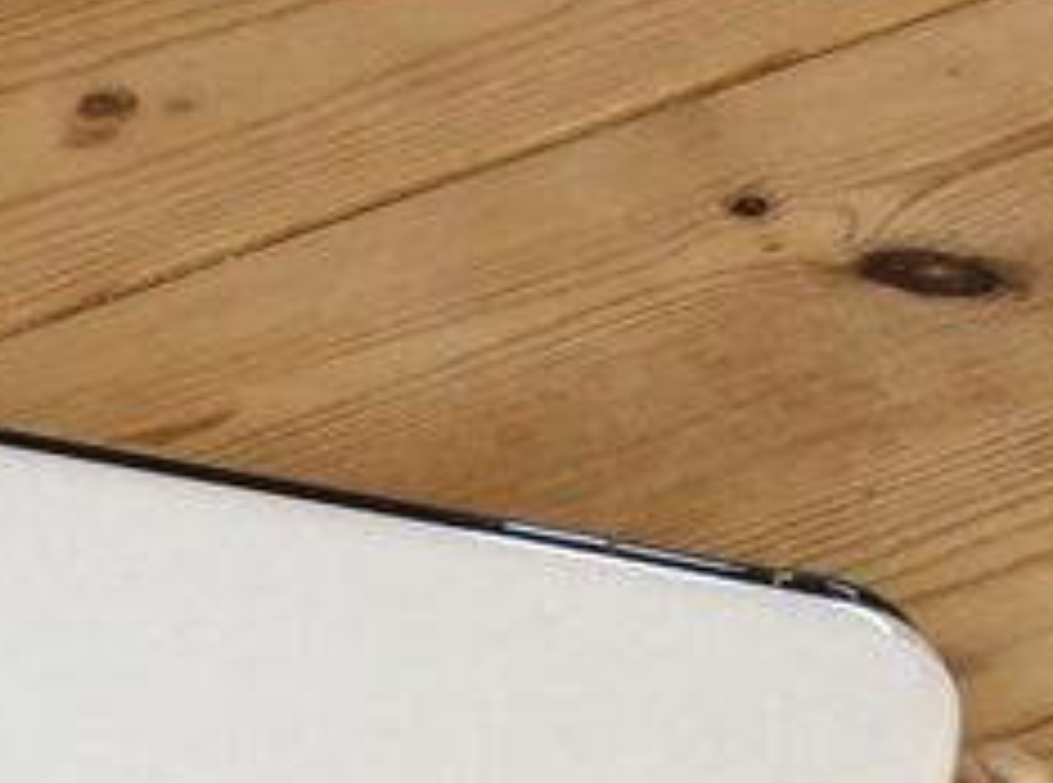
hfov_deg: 13.4
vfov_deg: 9.9
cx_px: -626
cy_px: 1654
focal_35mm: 137
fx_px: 4155
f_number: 2.4
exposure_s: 1/25
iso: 50
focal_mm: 3.3
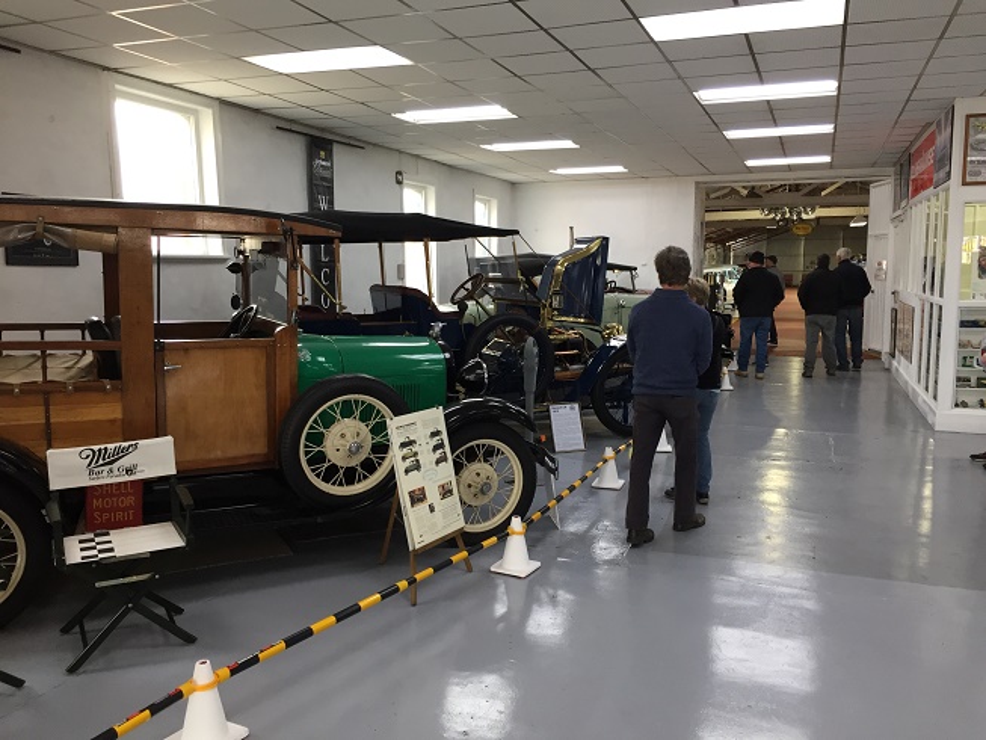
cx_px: 493
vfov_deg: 48.2
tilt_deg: -6.4
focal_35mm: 29
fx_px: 826
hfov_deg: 61.7
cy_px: 370
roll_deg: +0.2
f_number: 2.2
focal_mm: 4.15
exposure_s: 1/33
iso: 50
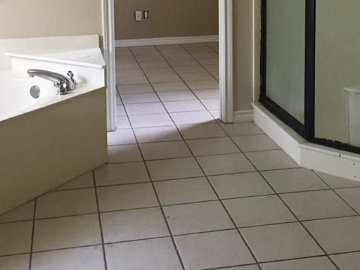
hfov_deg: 33.2
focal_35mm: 58
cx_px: 198
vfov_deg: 24.2
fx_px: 603
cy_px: 3
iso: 100
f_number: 2.2
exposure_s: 1/15
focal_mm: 4.15
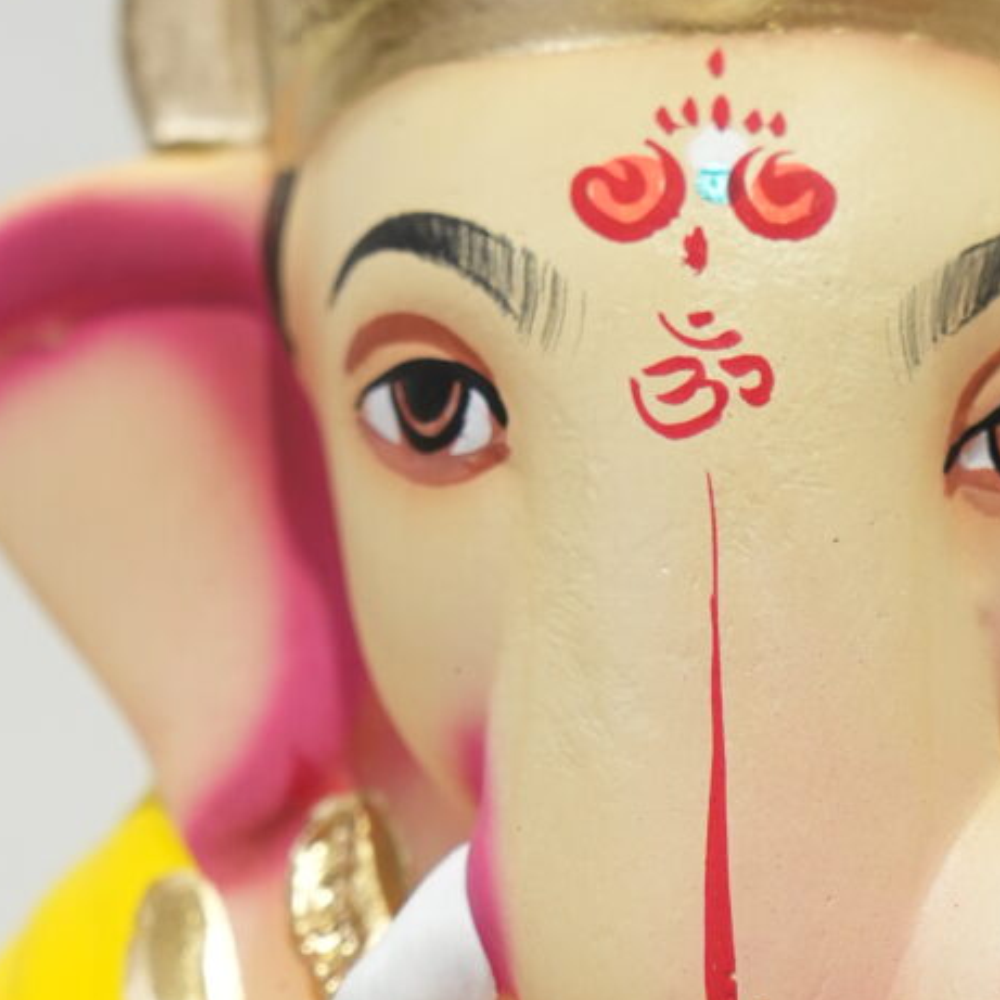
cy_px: 1445
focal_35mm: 255
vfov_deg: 6.8
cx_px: 817
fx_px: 8334
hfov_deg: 6.9
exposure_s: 1/200
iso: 800
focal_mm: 54
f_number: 3.5
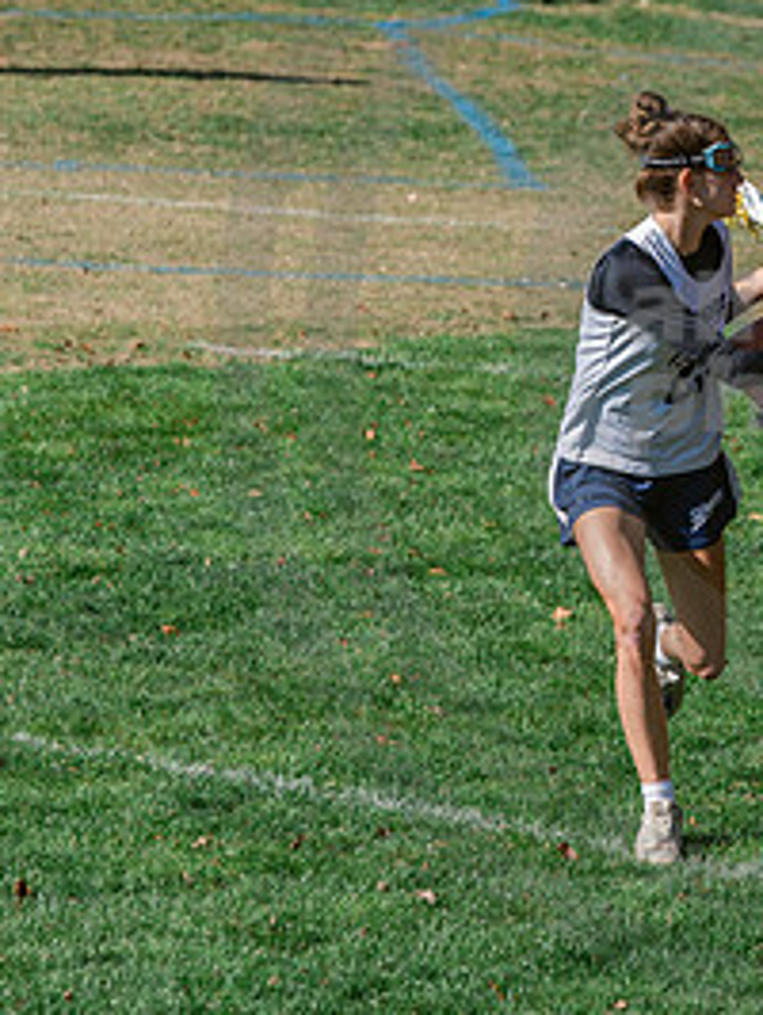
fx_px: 9830
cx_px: 893
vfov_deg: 5.9
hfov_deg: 4.4
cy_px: 349
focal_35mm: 335
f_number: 5
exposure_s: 1/1600
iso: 250
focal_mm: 160
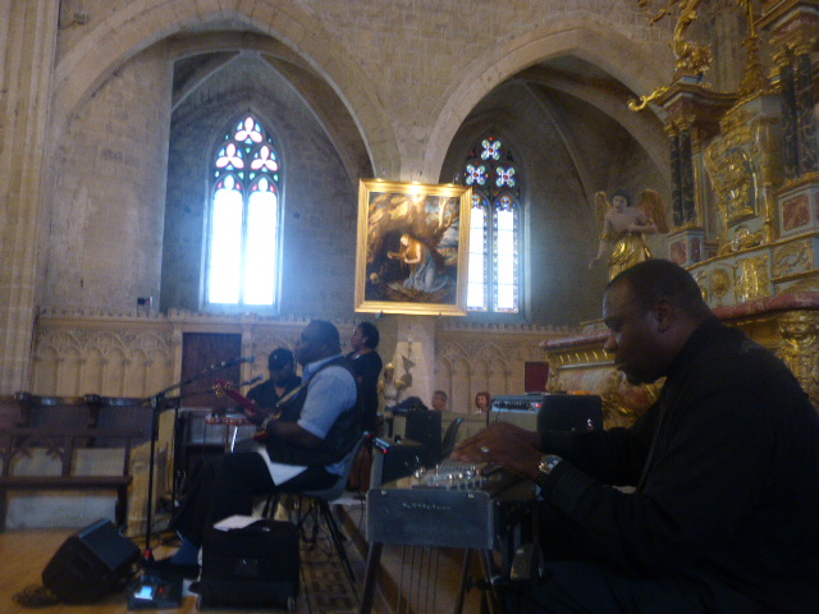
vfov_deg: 46.8
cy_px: 307
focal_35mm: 30
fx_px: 710
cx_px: 410
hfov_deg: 60.0
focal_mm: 5.3
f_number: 2.9
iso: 500
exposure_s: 1/15
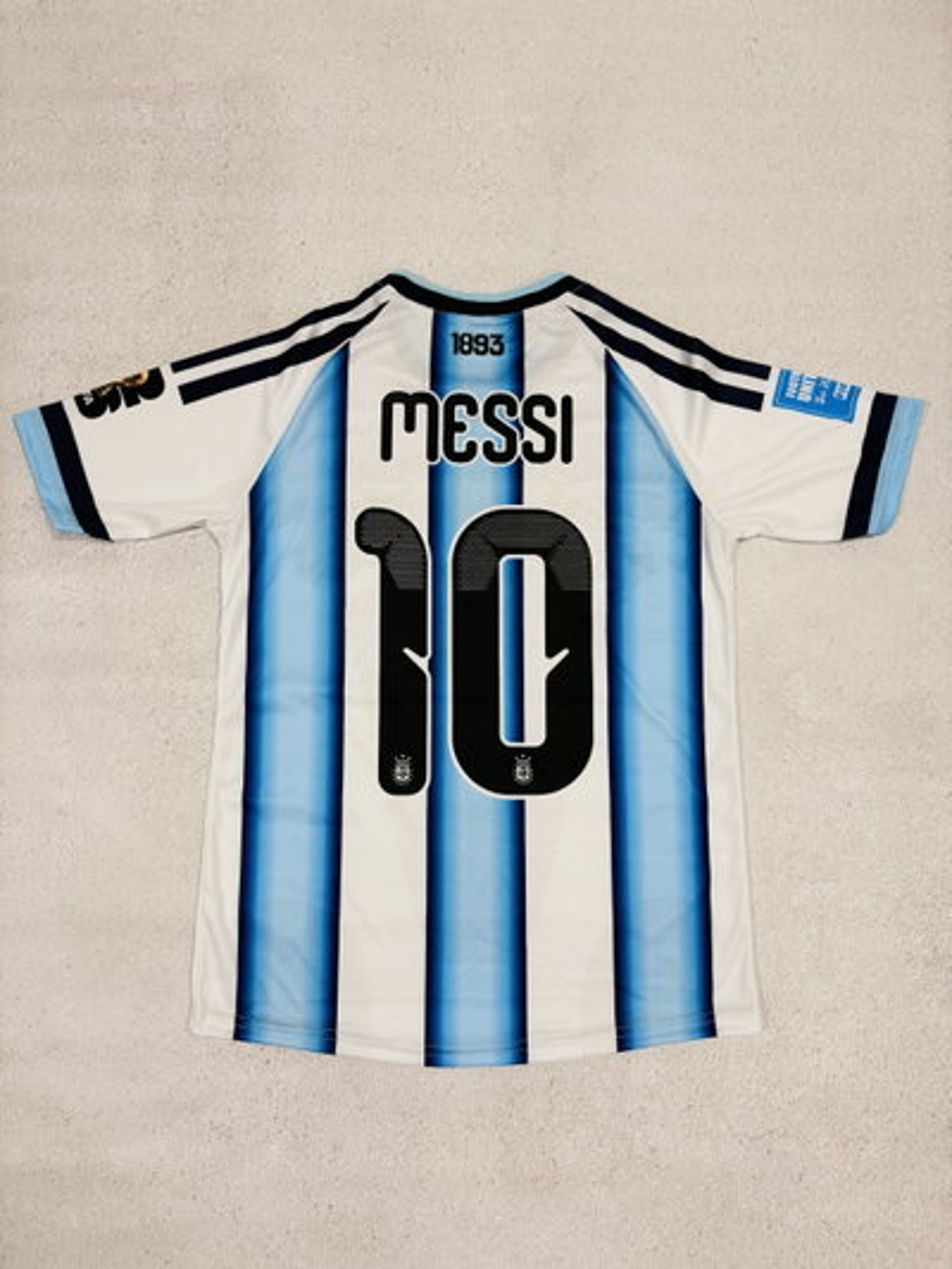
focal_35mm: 26
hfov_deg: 53.1
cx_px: 476
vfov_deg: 67.3
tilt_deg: -84.1
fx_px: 953
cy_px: 634
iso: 100
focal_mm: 5.96
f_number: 1.6
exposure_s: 1/50
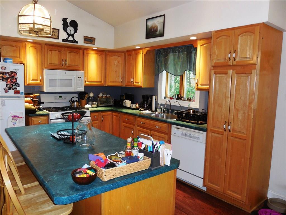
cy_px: 108
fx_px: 215
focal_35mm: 26
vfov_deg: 53.1
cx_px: 143
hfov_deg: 67.3
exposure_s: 1/25
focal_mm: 4.6
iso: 250
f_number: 3.5
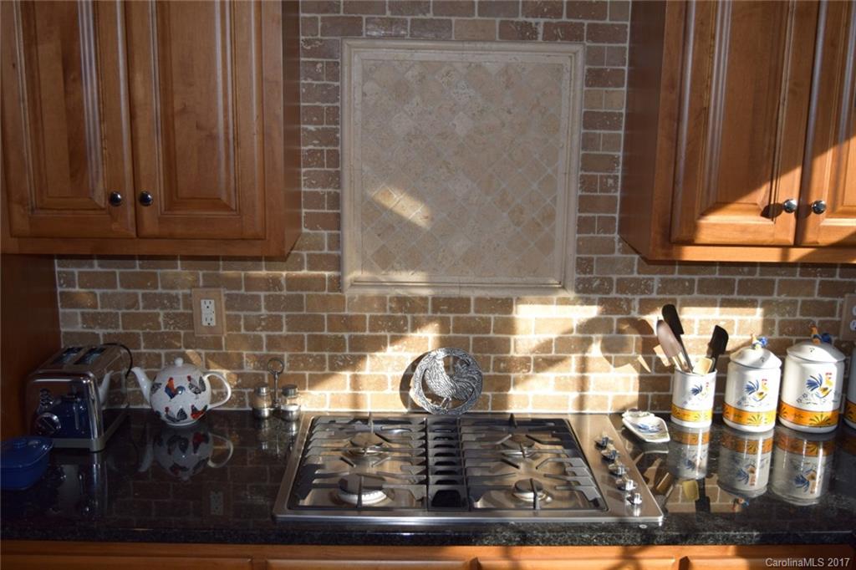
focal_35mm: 39
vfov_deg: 34.2
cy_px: 285
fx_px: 927
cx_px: 428
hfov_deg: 49.6
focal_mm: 26
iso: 180
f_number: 4
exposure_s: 1/200
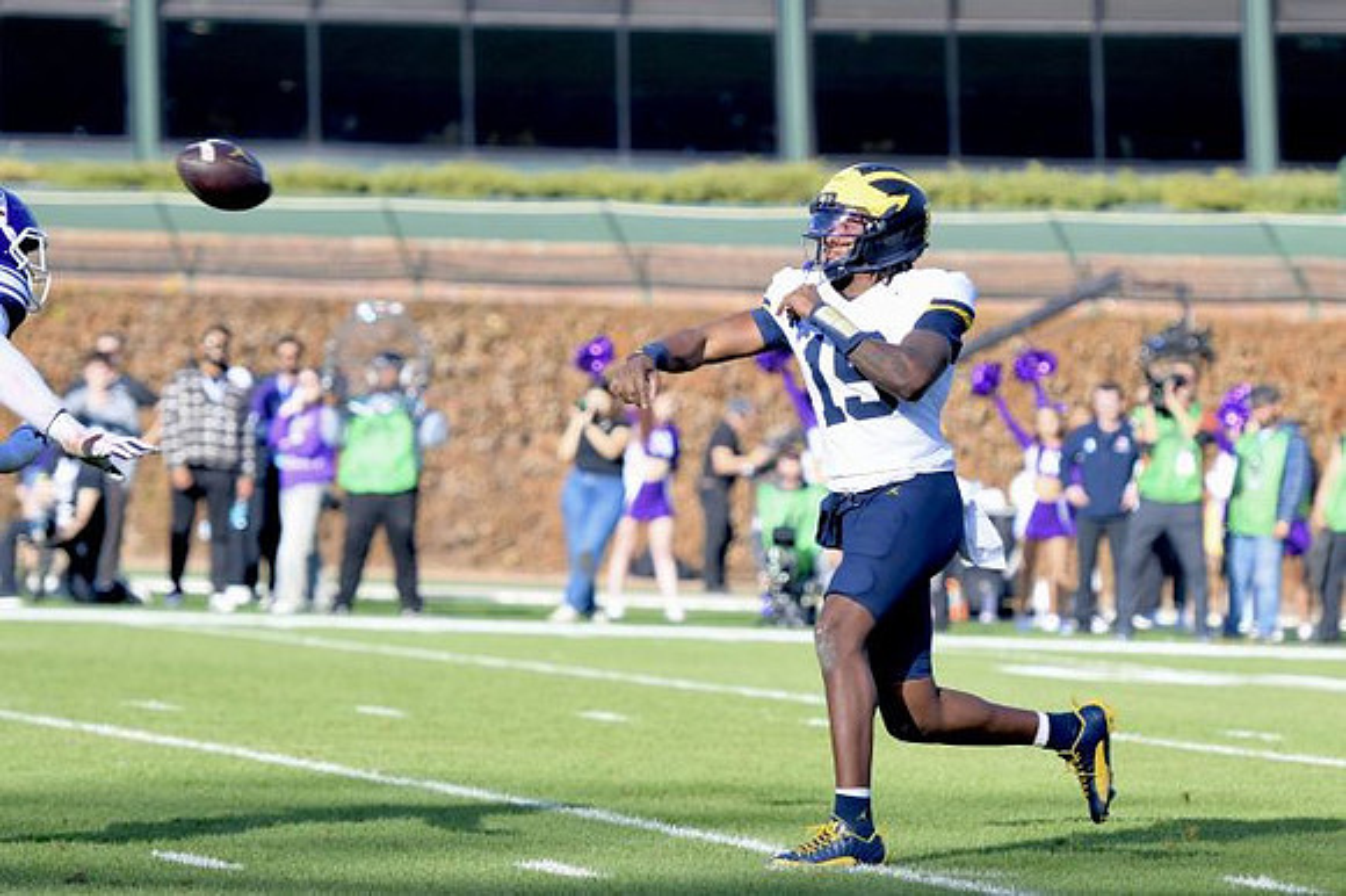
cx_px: 673
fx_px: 7548
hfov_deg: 10.2
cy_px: 448
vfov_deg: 6.8
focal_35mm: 202
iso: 250
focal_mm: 135
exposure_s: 1/1600
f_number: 2.8
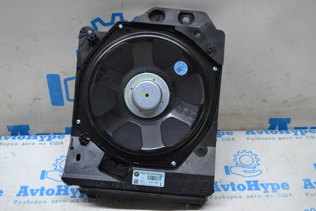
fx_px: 448
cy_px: 106
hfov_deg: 38.9
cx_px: 158
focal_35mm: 51
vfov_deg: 26.5
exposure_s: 1/60
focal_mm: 34
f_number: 5
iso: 450
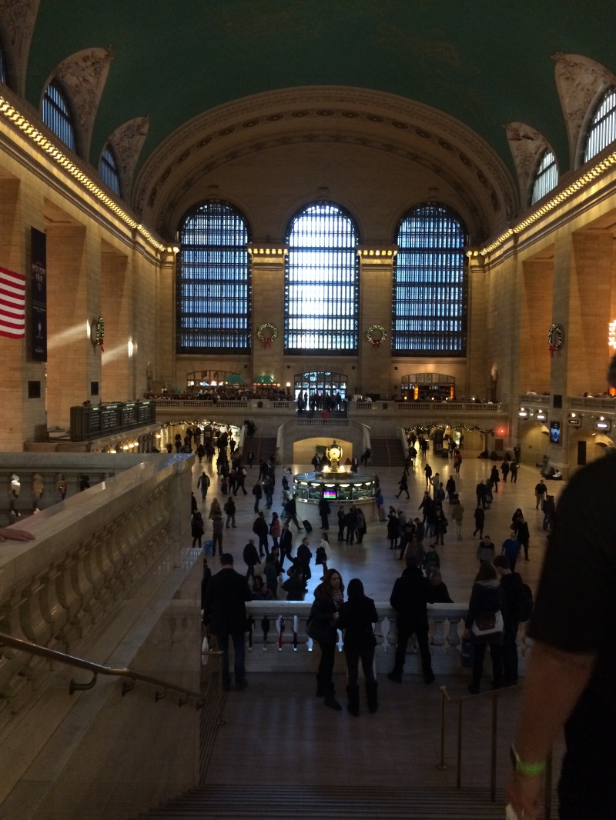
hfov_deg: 48.2
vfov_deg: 61.6
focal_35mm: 29
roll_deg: +1.0
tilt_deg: -2.3
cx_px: 308
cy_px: 410
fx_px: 688
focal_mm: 4.15
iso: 320
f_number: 2.2
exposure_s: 1/30
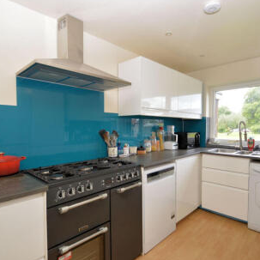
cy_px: 131
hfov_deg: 74.8
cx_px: 136
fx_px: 170
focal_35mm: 20
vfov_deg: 74.8
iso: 100
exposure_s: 1/60
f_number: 4
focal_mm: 10
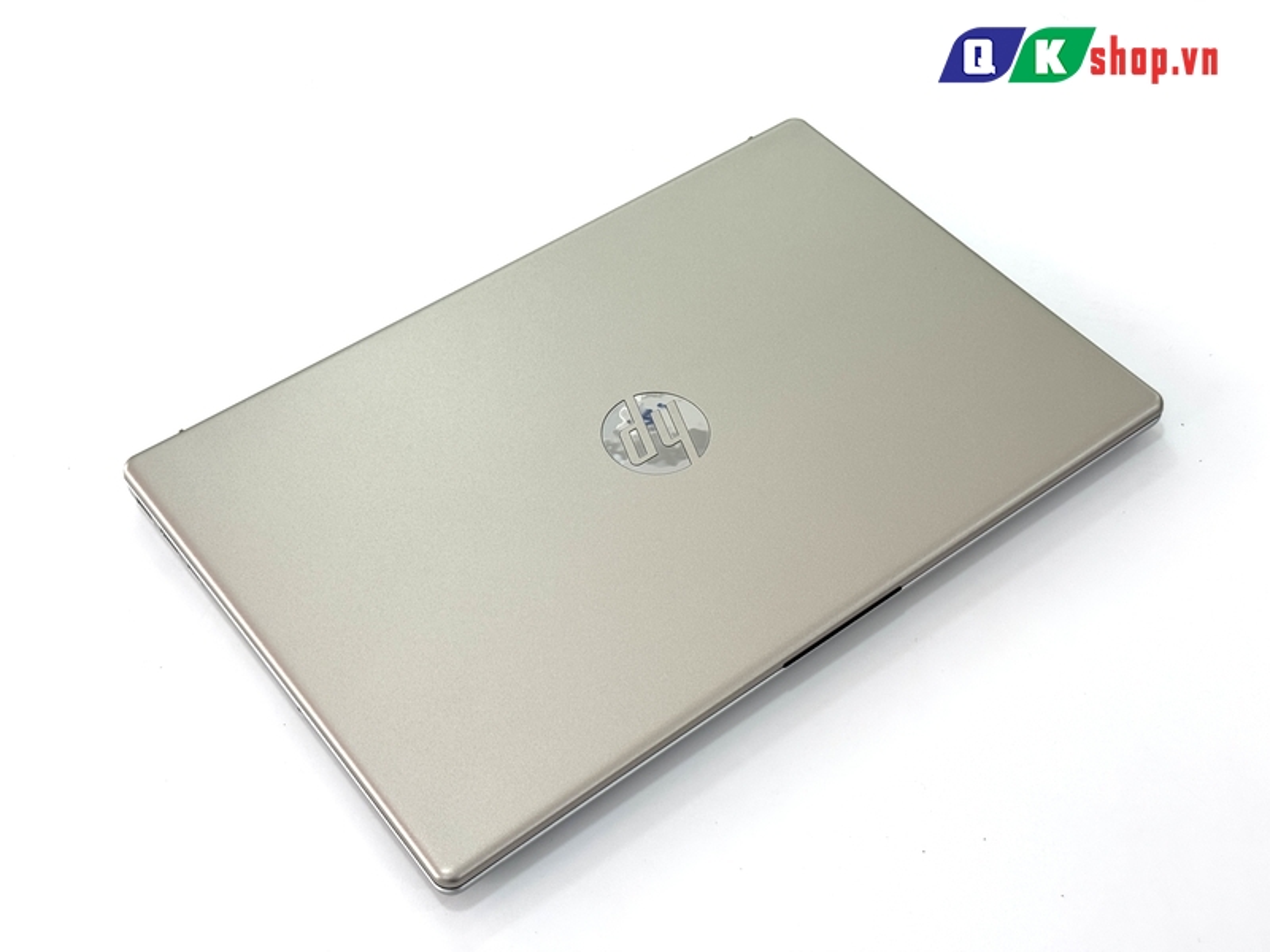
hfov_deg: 39.7
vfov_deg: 30.3
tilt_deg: -49.6
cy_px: 476
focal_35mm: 48
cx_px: 635
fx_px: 1761
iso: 64
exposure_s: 1/235
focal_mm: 6.76
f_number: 1.78
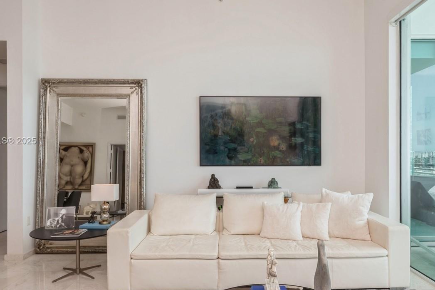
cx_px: 236
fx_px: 314
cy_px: 141
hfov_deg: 69.3
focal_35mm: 26
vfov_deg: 49.5
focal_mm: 17
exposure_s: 1/25
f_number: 10
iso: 200
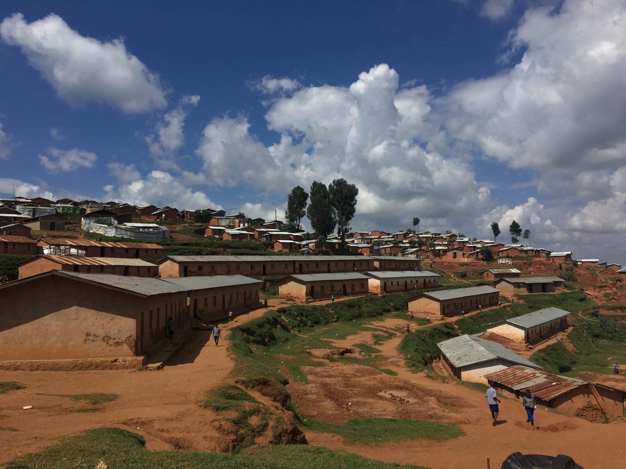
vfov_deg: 48.2
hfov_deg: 61.7
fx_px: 524
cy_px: 234
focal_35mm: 29
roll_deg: +1.1
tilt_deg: +6.0
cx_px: 313
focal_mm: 4.15
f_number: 2.2
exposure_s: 1/2331
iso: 25
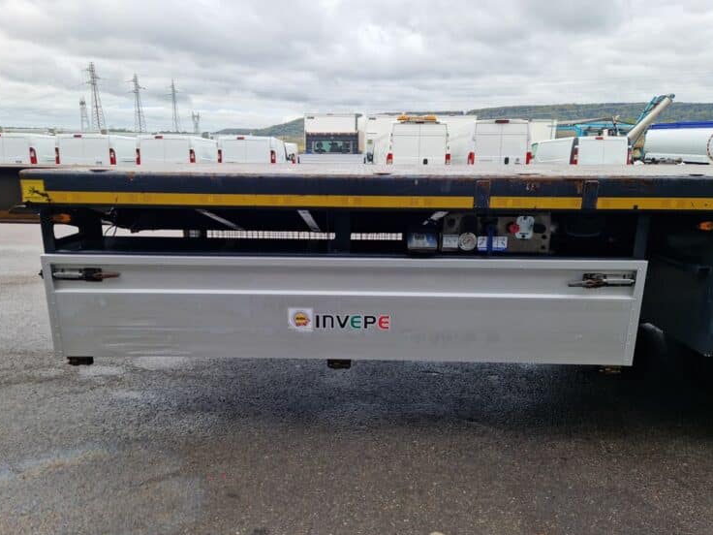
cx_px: 350
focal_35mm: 24
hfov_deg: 71.6
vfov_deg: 56.8
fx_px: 494
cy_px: 264
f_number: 1.8
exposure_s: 1/1473
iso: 50
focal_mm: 5.4
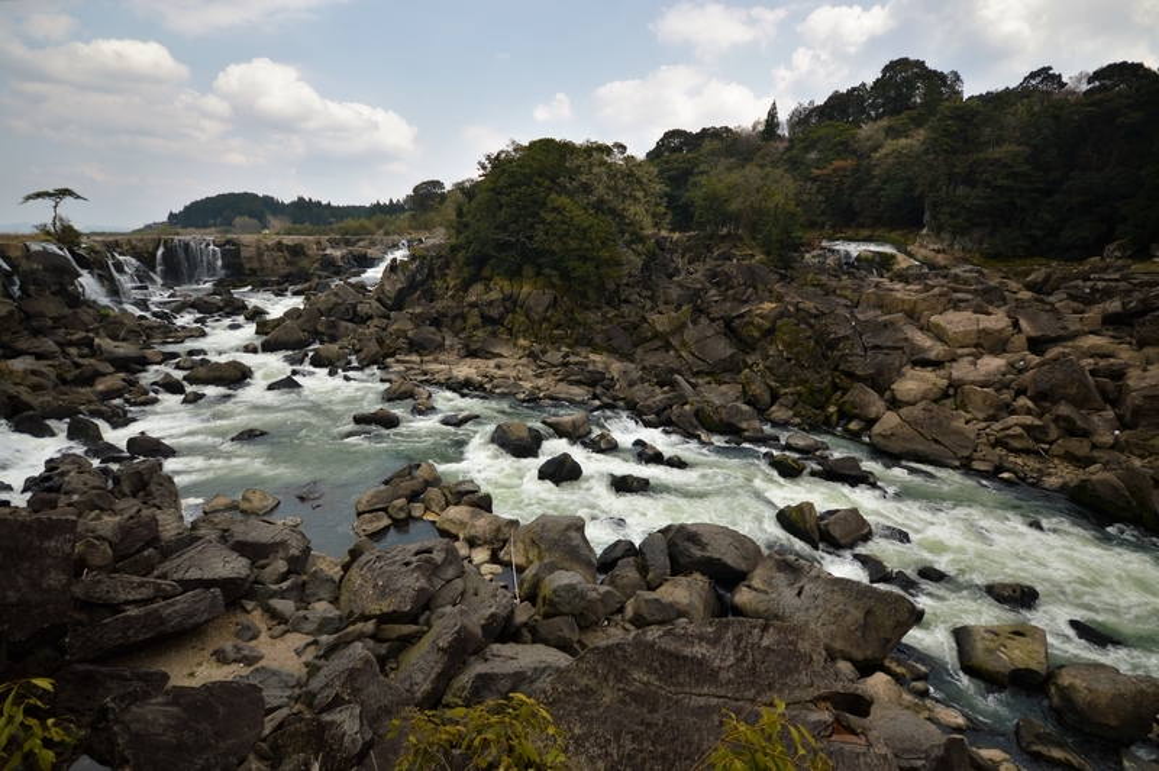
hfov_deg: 100.4
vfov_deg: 77.2
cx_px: 580
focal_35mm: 15
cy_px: 386
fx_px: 483
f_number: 4
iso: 100
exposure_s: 1/40
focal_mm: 10
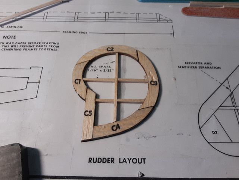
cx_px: 120
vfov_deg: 51.4
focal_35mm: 27
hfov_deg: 65.3
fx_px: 186
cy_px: 90
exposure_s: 1/40
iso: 80
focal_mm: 2.91
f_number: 1.9
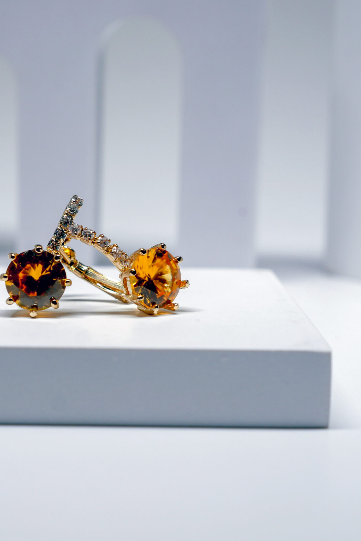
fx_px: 1188
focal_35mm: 79
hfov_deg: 17.1
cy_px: 270
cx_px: 73
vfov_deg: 25.7
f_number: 5.6
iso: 125
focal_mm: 35
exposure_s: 1/160
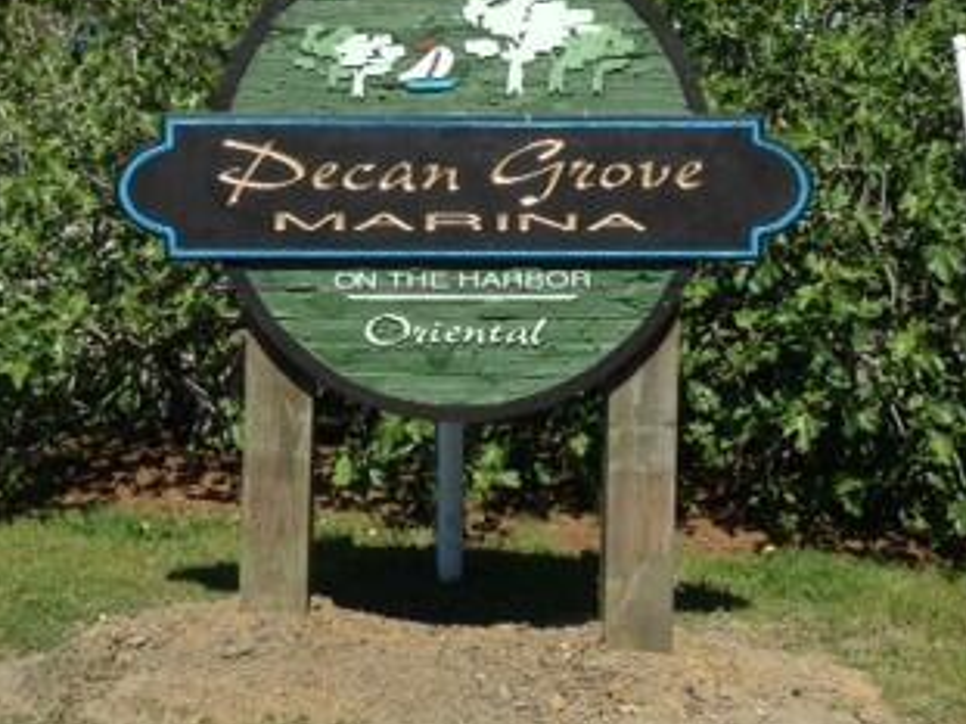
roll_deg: -0.7
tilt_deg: -3.5
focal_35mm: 68
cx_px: 485
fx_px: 1897
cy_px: 202
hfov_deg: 28.6
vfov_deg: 21.5
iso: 50
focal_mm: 4.12
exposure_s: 1/1642
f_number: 2.4
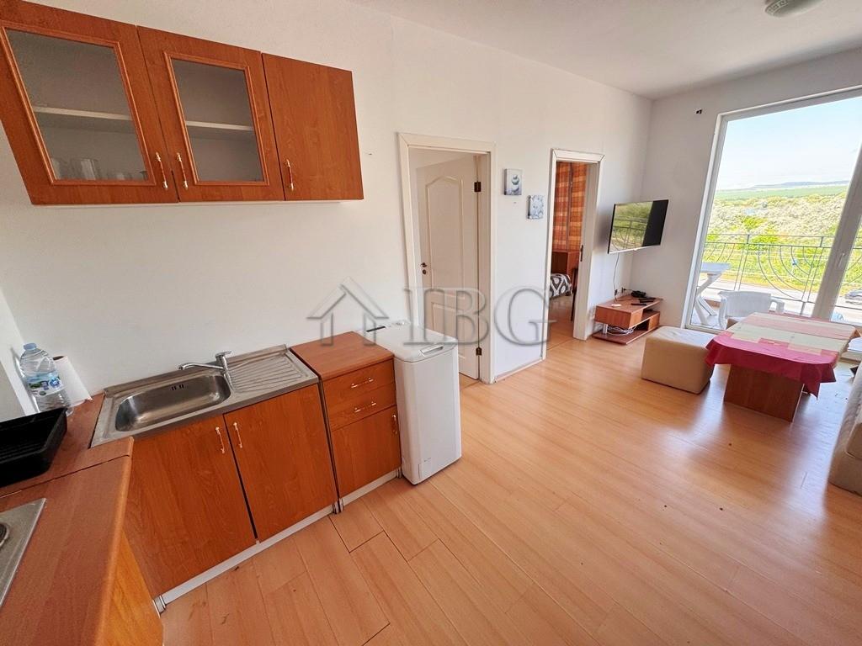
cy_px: 323
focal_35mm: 14
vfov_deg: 85.7
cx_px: 431
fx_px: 349
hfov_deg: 102.1
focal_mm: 2.22
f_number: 2.2
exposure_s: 1/99
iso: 100
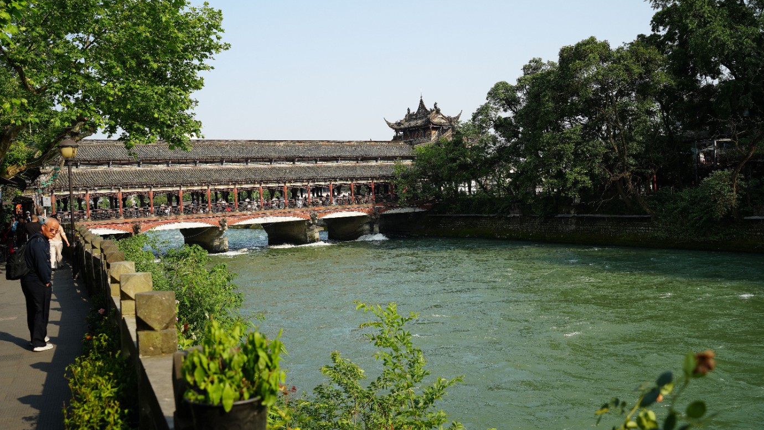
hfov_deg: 58.0
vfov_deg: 34.6
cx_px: 379
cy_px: 221
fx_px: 689
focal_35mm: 34
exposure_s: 1/320
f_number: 5
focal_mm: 32
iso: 100
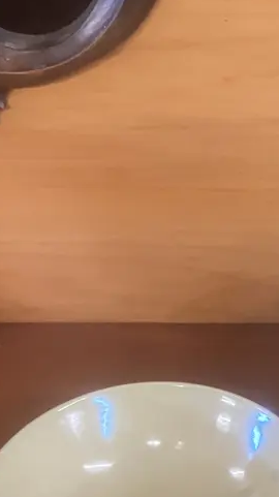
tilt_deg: -45.1
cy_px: 446
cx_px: 334
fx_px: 856
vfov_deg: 30.9
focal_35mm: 65
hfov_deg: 17.6
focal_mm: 3.99
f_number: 1.8
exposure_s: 1/33
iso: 400
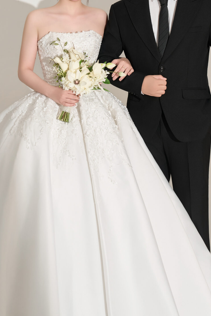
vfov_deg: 17.8
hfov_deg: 11.9
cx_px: 89
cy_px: 114
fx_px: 1011
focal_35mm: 115
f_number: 2.8
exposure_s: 1/200
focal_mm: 64
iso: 320
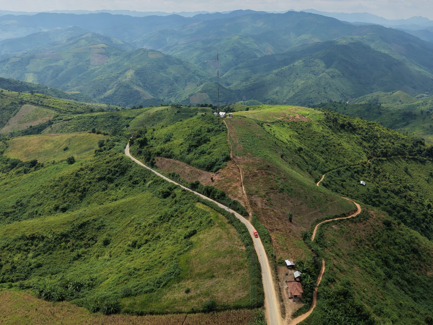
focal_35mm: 35
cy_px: 139
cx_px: 262
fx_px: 438
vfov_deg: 40.6
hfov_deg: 52.2
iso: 350
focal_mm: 8.67
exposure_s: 1/8000
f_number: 1.8
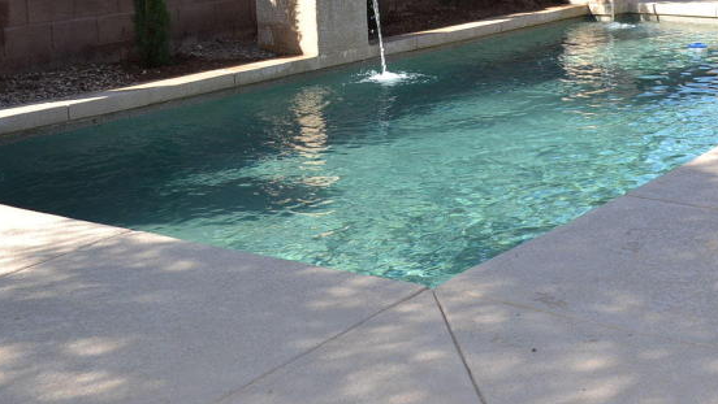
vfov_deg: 20.2
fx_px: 1124
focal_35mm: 59
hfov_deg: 34.7
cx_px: 535
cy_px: 83
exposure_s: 1/200
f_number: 5
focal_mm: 18
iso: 100
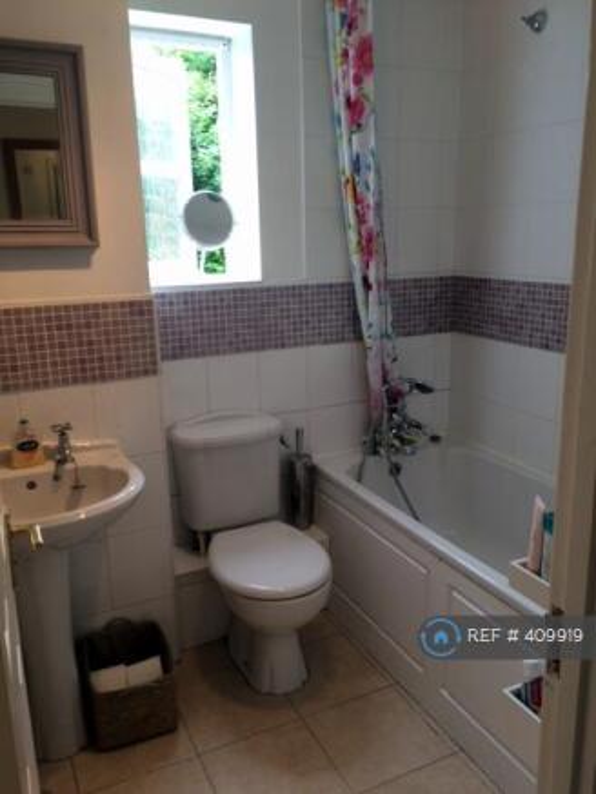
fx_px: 665
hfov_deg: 48.2
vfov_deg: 61.6
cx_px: 298
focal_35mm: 29
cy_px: 397
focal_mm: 4.15
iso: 40
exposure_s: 1/30
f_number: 2.2
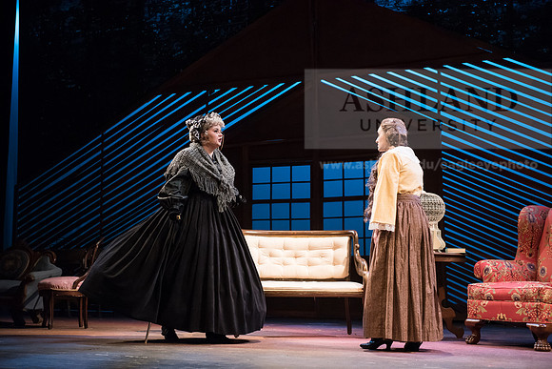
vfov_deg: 21.9
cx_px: 276
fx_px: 951
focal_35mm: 62
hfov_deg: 32.4
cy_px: 184
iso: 3200
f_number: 4
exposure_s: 1/250
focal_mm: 62
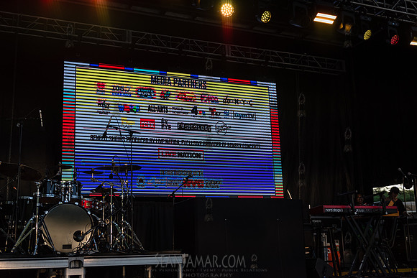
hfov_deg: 43.6
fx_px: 521
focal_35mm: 45
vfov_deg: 29.9
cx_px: 208
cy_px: 139
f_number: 3.2
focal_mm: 45
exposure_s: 1/4000
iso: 1000
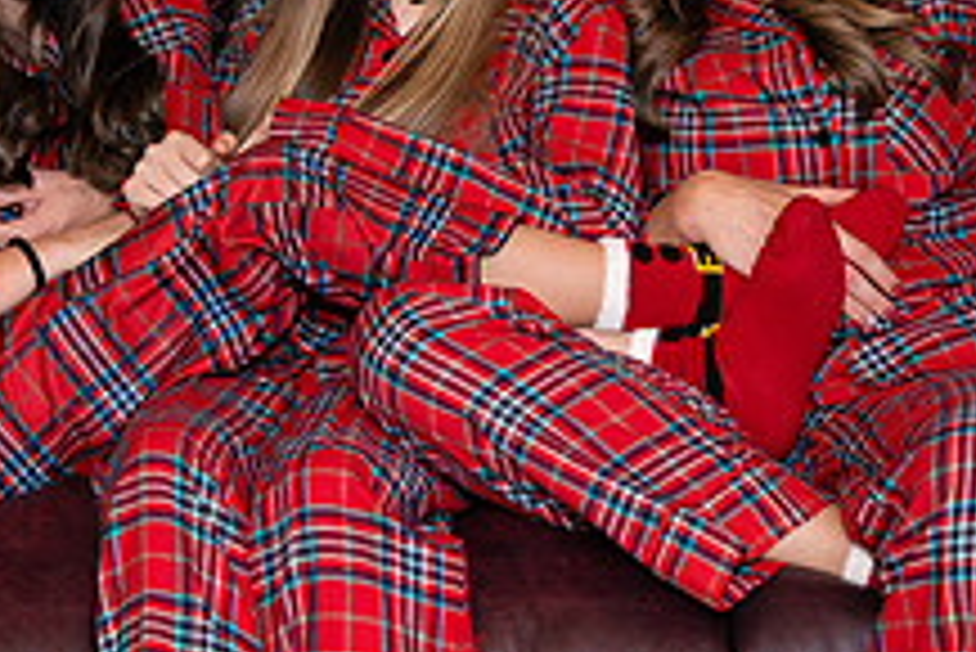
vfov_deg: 11.9
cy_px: 164
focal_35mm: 115
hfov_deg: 17.8
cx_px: 441
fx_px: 3120
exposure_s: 1/250
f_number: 3.5
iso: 400
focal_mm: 41
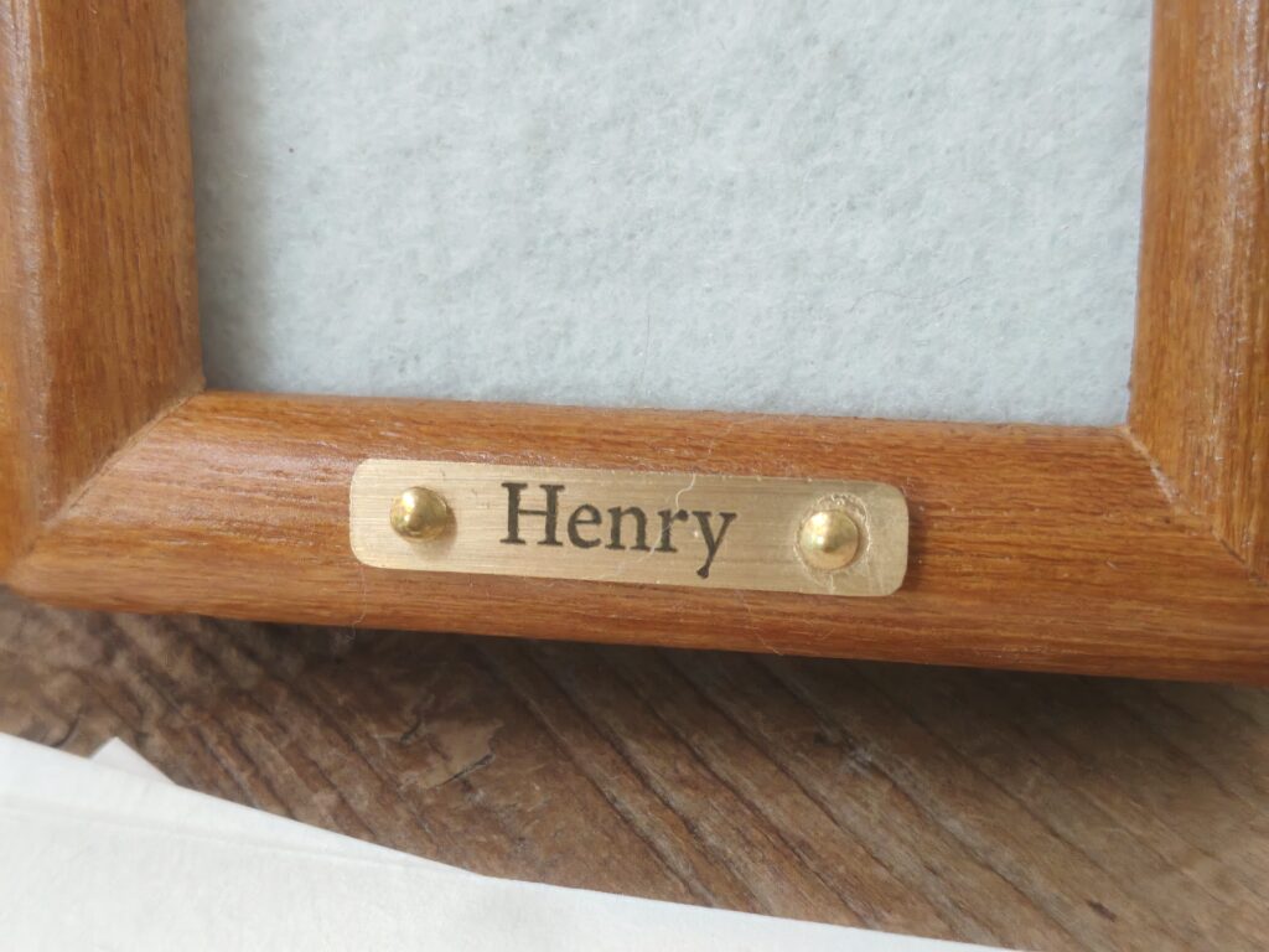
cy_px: 476
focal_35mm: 54
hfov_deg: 35.5
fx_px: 1980
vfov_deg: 27.0
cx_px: 634
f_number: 1.95
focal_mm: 5.52
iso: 800
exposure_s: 1/33
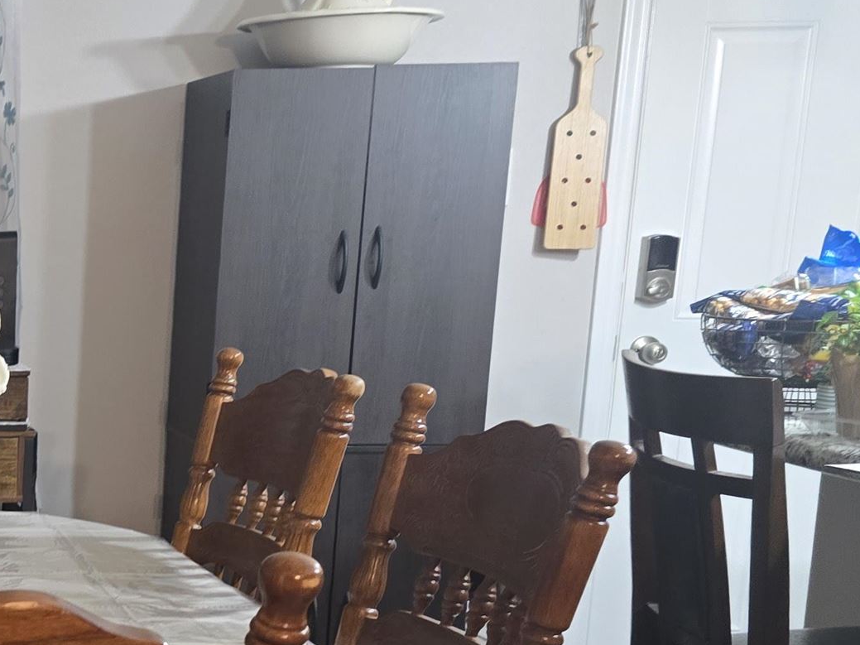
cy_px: 547
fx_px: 1689
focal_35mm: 68
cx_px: -381
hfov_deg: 23.6
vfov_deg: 21.3
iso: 320
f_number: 1.7
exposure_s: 1/30
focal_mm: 6.3
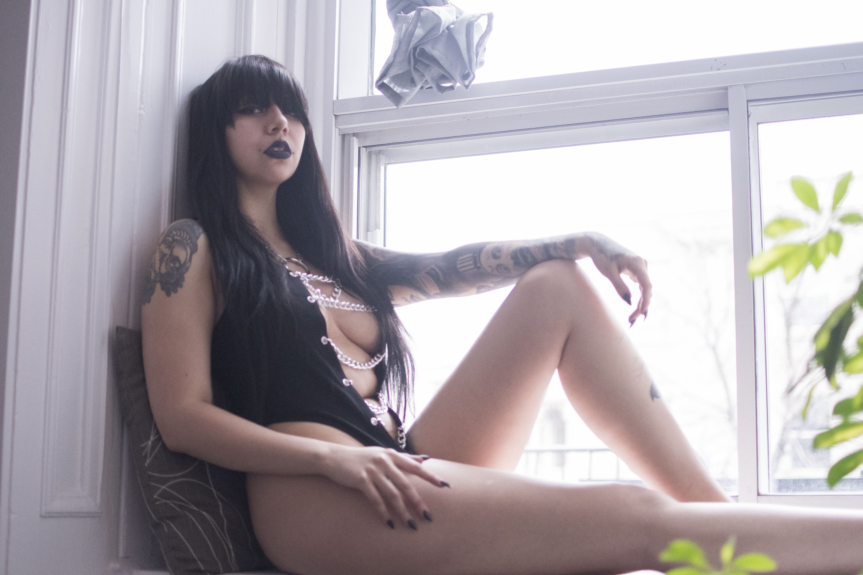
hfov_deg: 37.9
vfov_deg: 25.8
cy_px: 288
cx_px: 432
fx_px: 1258
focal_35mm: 52
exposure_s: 1/3200
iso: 3200
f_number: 1.8
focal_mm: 35
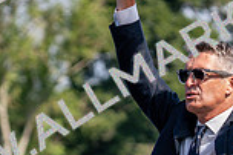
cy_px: 229
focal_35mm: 763
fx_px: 4933
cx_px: 75
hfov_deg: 2.7
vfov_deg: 1.8
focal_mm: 200
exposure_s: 1/1600
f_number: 5.6
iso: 320
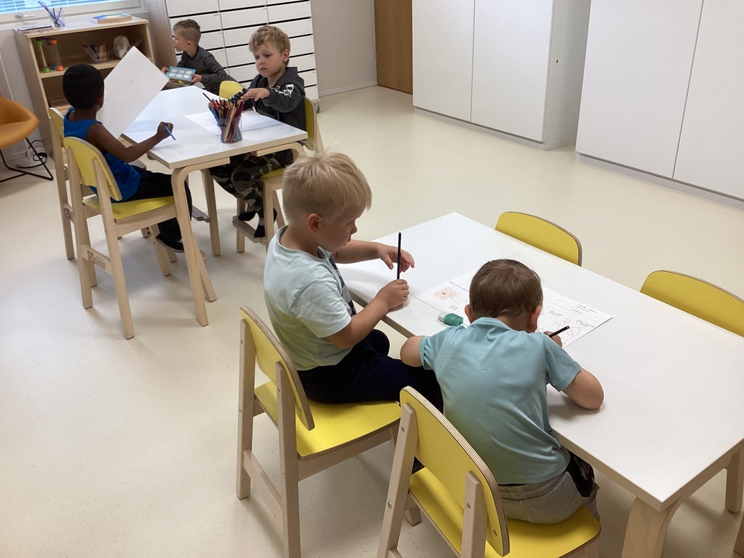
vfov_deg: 45.4
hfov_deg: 58.4
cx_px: 372
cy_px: 279
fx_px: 666
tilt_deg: -27.9
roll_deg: +2.4
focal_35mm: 31
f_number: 2.4
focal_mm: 3.3
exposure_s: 1/60
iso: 50
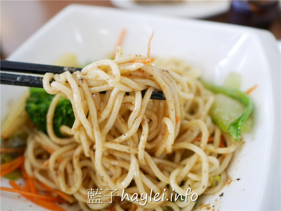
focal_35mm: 30
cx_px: 140
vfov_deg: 46.8
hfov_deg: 60.0
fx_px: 244
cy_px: 106
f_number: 1.7
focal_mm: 15
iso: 200
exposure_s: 1/125
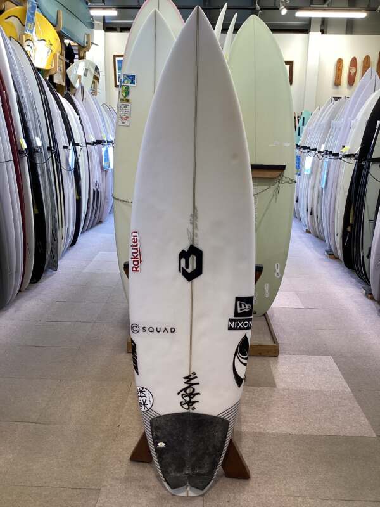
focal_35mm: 31
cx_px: 190
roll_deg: -0.7
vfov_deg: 58.4
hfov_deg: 45.4
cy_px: 254
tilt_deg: -15.2
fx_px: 454
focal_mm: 3.3
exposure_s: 1/50
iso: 64
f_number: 2.4
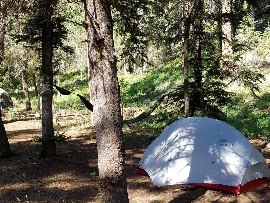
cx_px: 135
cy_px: 102
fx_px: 203
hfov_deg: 67.3
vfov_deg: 53.1
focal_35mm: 26
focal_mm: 4.2
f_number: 1.7
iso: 50
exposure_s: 1/485
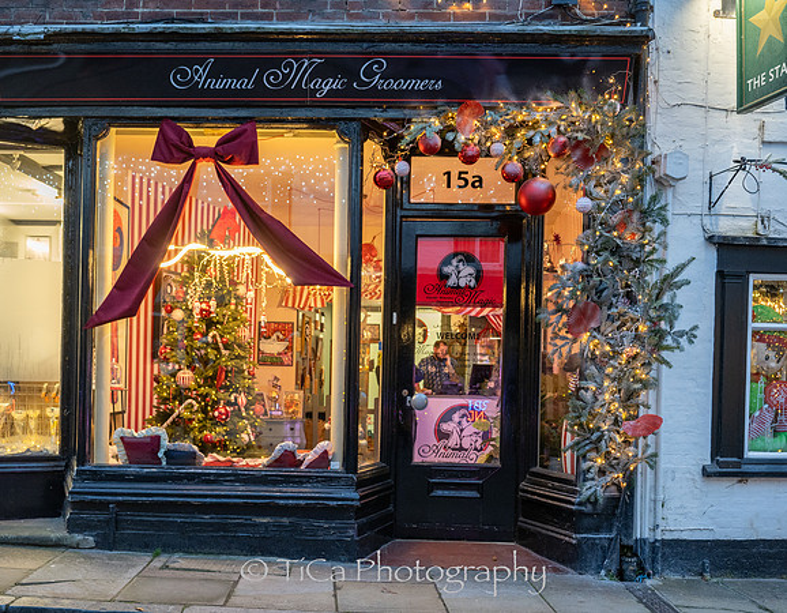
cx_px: 337
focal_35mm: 37
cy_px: 381
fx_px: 842
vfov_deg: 39.7
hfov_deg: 49.9
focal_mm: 25
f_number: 3.2
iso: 500
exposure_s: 1/40
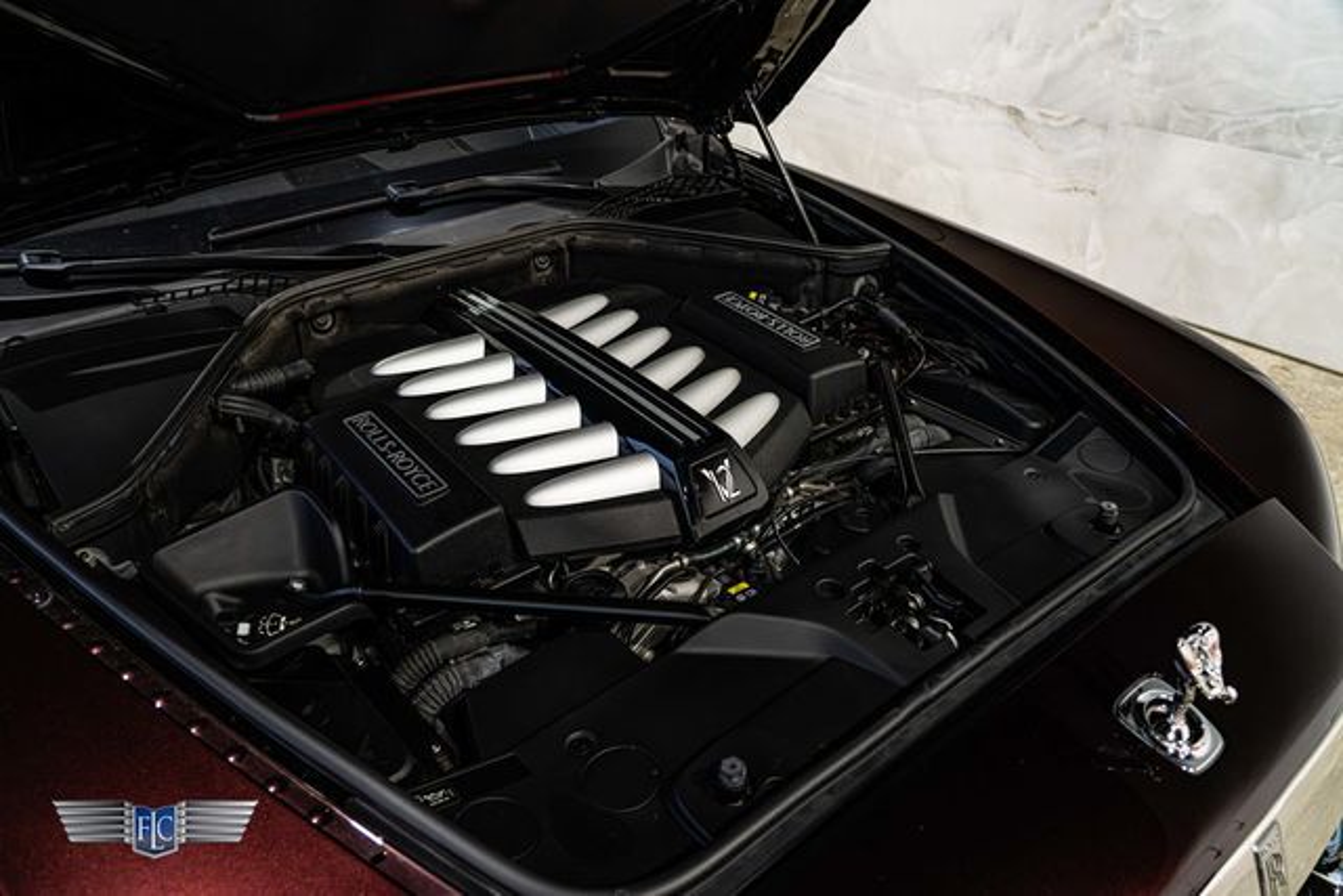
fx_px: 970
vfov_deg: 49.6
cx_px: 672
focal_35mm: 26
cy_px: 448
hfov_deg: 69.4
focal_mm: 26
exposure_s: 1/100
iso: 1250
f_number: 4
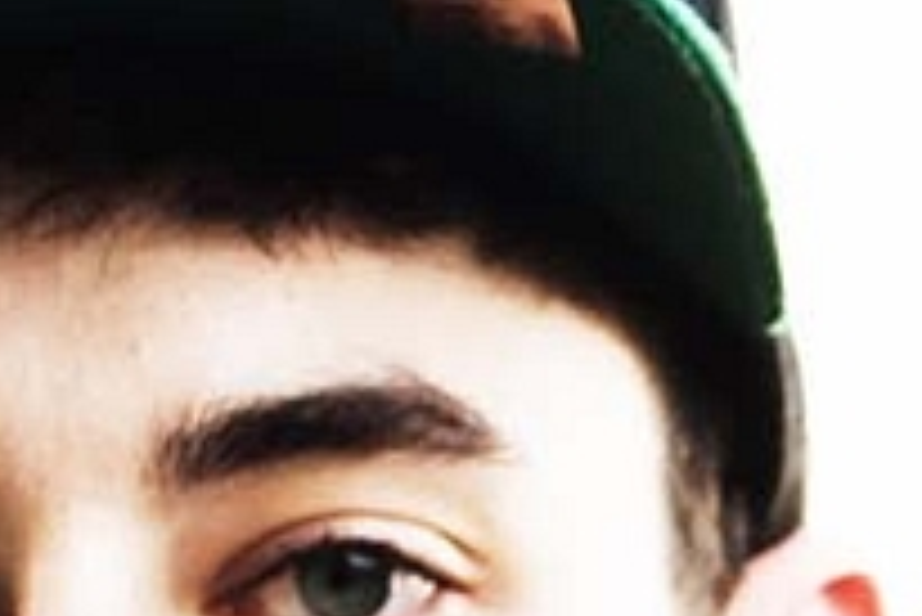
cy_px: 1556
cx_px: 2717
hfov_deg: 5.3
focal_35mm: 365
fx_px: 9354
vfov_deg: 3.7
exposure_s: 1/125
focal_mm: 50
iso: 200
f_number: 5
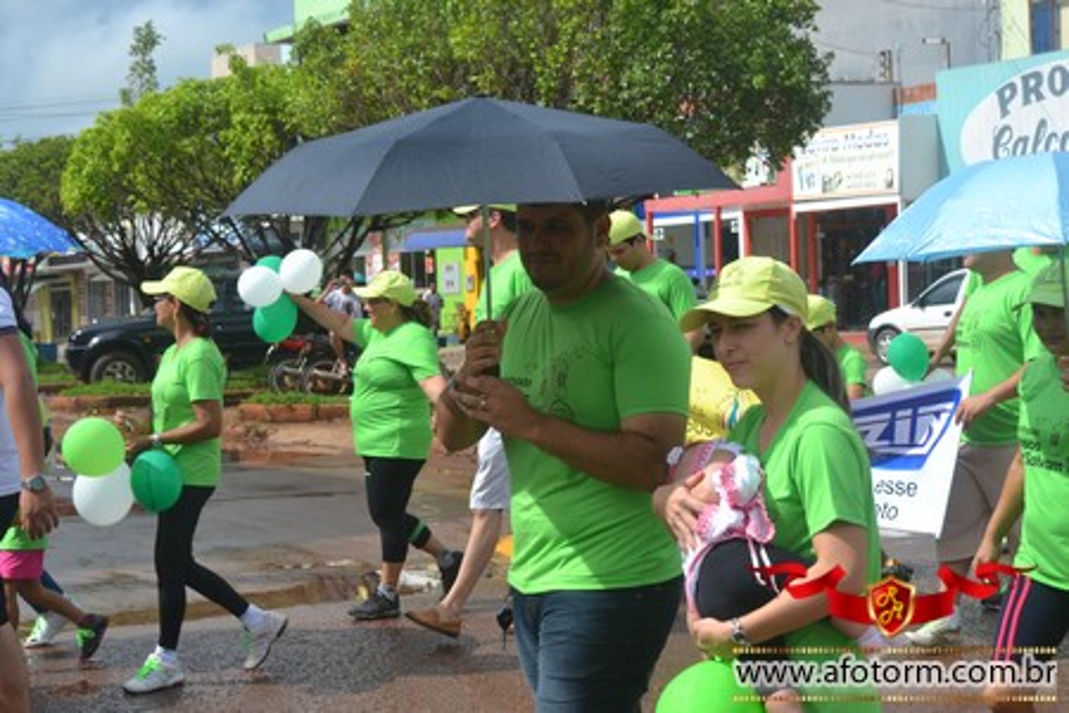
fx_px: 2227
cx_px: 534
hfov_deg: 27.0
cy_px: 356
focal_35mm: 75
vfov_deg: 18.2
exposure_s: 1/320
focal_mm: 50
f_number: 9
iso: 100
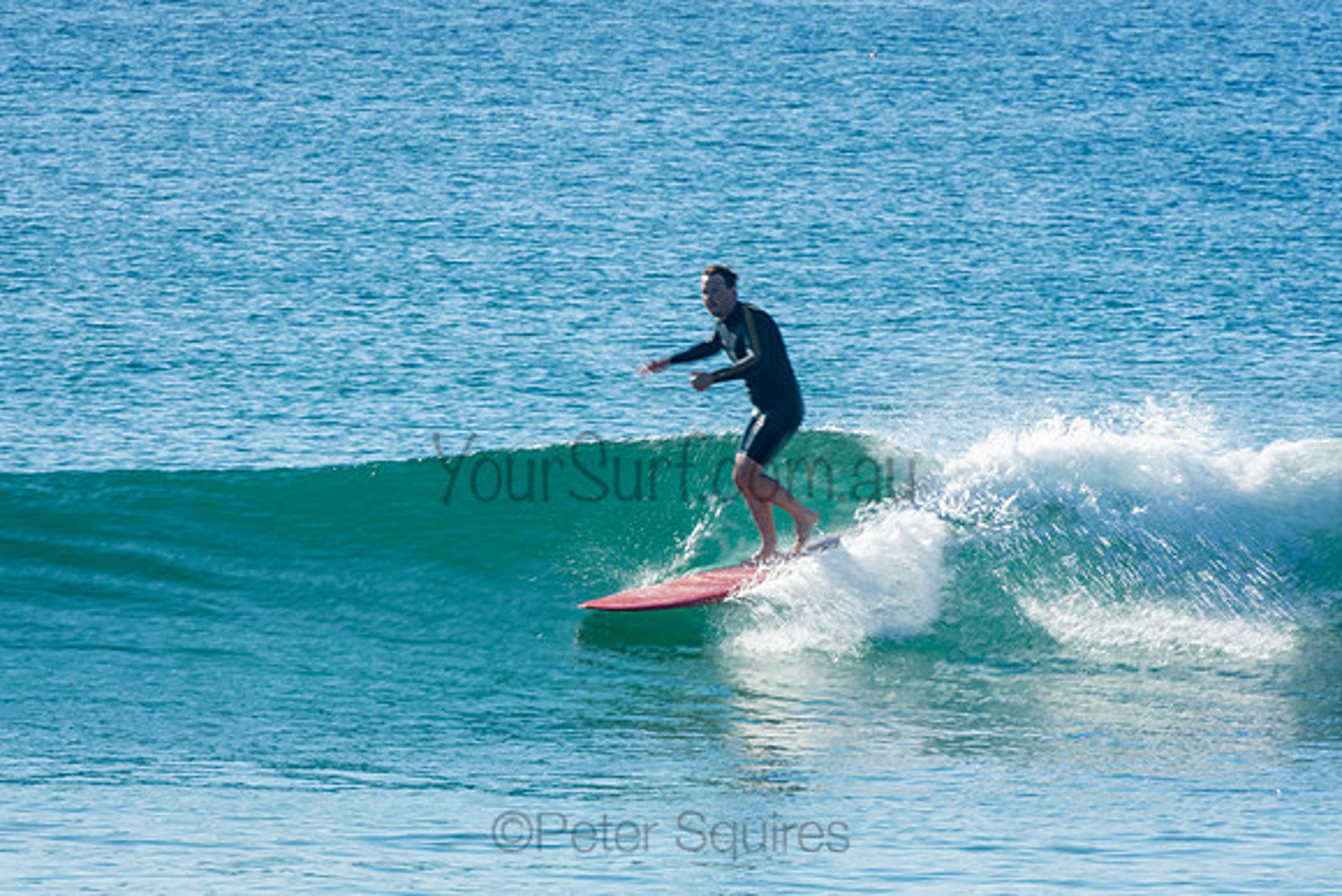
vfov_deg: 2.3
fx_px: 22371
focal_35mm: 600
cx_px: 671
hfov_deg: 3.4
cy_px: 448
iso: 100
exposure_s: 1/50
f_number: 18
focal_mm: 400
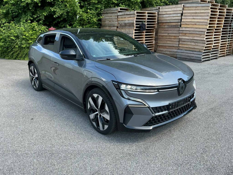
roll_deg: +1.0
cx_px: 116
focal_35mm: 29
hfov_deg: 61.7
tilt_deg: -16.0
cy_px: 88
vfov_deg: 48.2
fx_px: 195
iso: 25
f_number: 1.8
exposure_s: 1/276
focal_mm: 3
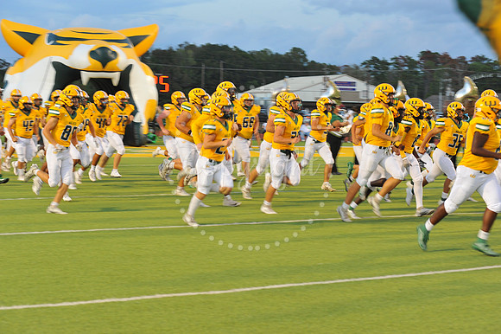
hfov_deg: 25.4
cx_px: 250
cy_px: 167
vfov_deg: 17.0
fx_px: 1113
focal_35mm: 80
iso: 1250
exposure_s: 1/100
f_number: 6.3
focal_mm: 80
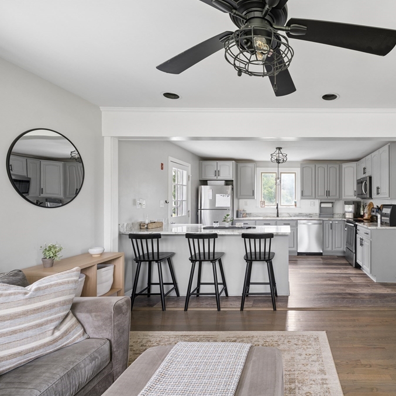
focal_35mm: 18
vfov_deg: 80.7
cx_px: 291
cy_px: 197
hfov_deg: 75.6
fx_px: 233
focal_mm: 14
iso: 400
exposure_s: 1/15
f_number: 8
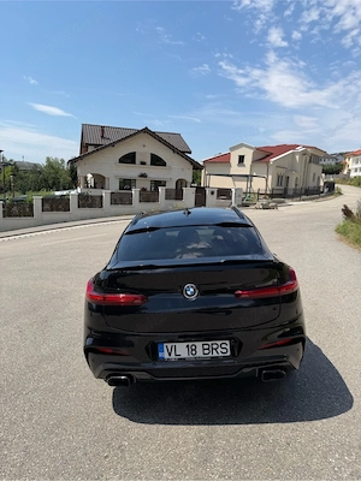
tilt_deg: -9.3
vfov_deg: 71.6
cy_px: 240
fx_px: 334
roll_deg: -3.2
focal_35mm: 24
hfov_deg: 56.8
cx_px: 180
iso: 80
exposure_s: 1/5319
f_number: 1.78
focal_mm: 6.76
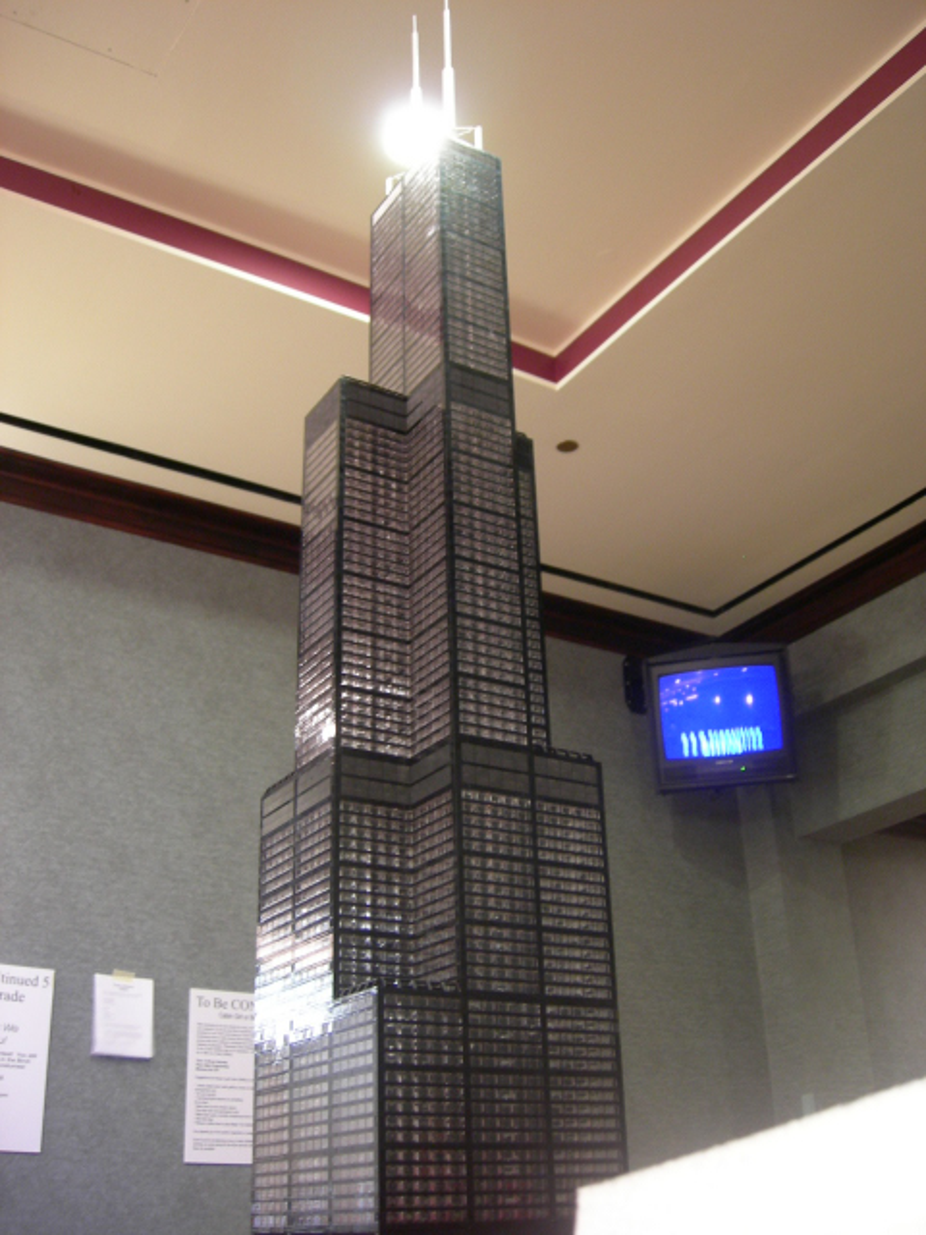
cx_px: 463
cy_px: 618
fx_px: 1284
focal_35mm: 36
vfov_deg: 51.4
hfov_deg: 39.7
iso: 200
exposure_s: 1/2.3
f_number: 2.7
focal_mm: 7.5
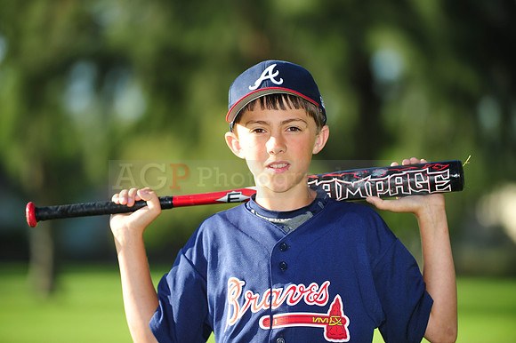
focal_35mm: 200
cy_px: 172
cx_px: 258
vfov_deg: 6.9
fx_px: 2865
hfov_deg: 10.3
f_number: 4
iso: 200
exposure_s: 1/640
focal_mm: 200
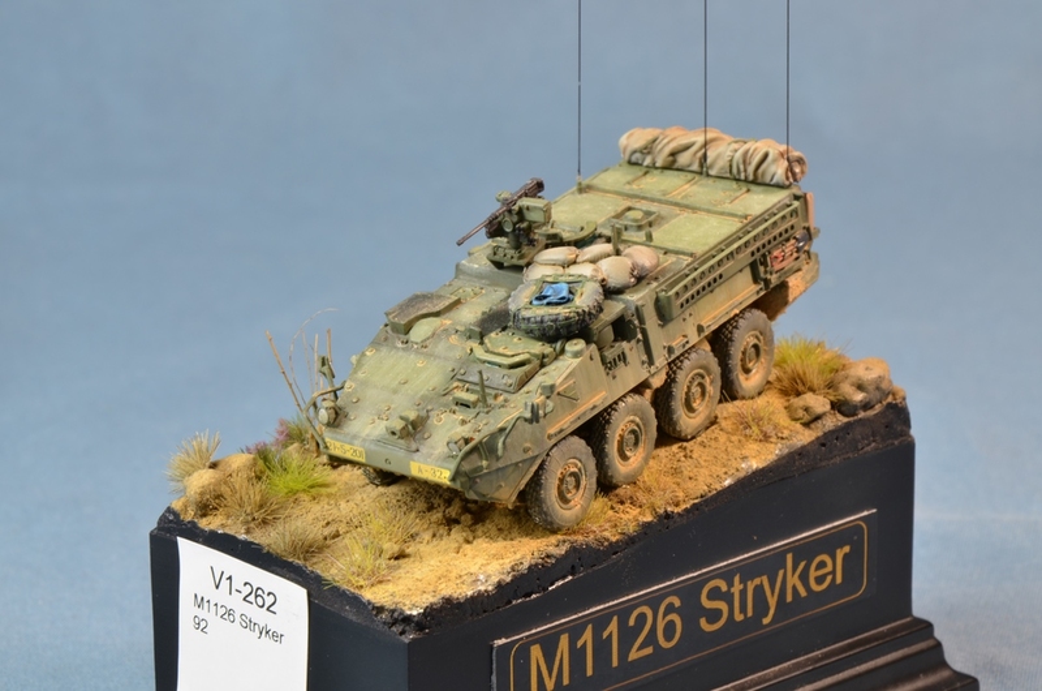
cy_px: 346
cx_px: 521
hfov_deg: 13.1
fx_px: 4550
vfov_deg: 8.7
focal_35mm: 158
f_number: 18
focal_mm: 105
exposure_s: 1/2
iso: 200
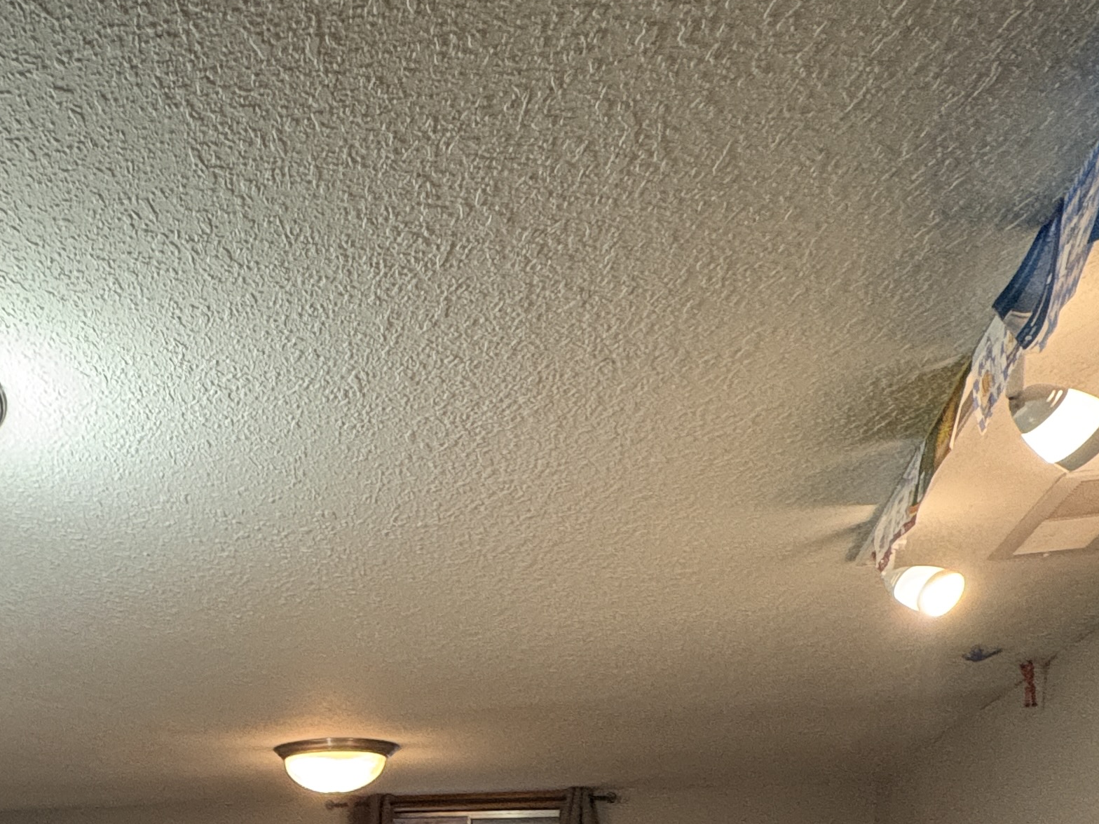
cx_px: 84
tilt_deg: -4.2
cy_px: 1016
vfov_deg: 32.1
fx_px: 1143
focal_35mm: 36
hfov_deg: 45.8
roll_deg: -1.1
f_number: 2.2
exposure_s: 1/40
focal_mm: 2.22
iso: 640
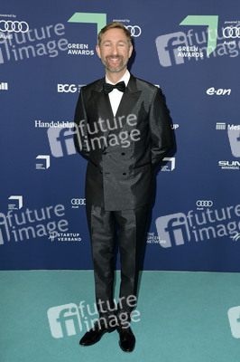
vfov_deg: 42.8
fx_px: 461
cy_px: 181
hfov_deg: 29.2
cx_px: 120
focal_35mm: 46
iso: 800
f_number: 6.3
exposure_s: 1/250
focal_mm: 46
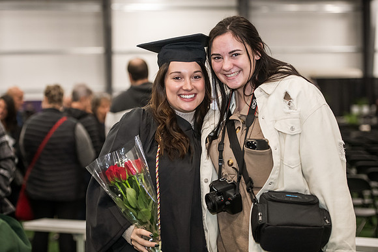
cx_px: 189
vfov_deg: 15.9
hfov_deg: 23.6
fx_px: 903
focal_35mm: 86
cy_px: 126
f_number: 3.2
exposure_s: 1/200
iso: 2500
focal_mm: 86
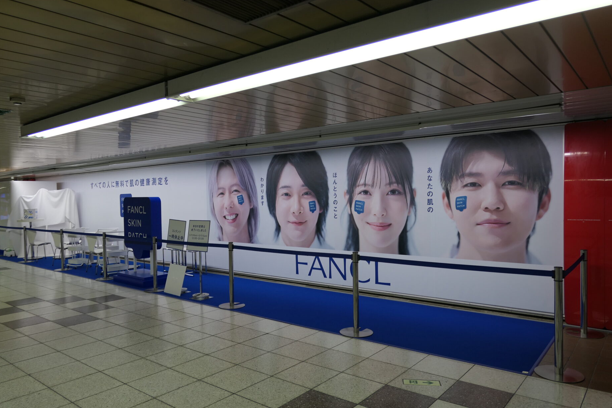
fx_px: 425
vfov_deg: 51.3
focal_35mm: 25
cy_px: 208
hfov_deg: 71.5
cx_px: 294
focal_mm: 8.8
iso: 125
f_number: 2.2
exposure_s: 1/125
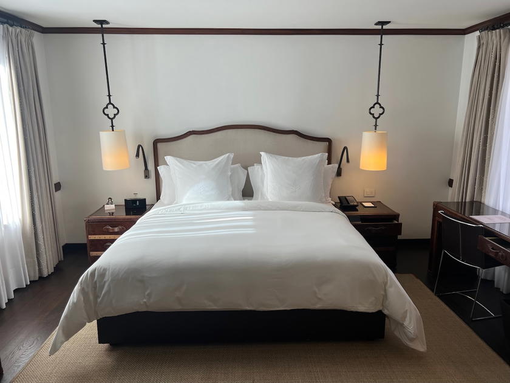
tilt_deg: -12.4
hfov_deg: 67.3
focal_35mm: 26
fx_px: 383
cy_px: 192
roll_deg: -0.1
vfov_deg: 53.1
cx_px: 255
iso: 40
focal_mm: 5.7
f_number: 1.5
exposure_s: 1/214
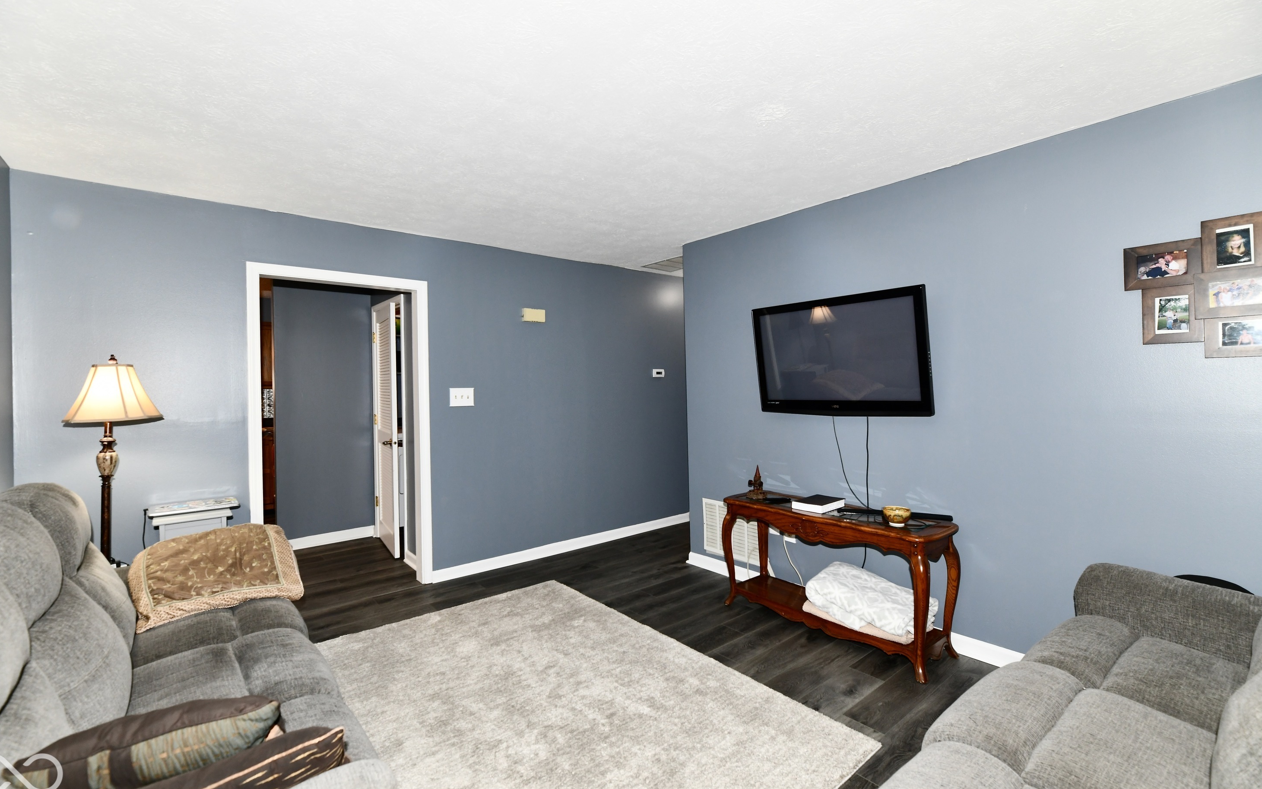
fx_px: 516
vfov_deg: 74.8
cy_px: 398
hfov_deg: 101.5
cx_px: 625
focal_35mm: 15
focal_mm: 14
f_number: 6.3
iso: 640
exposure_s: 1/60
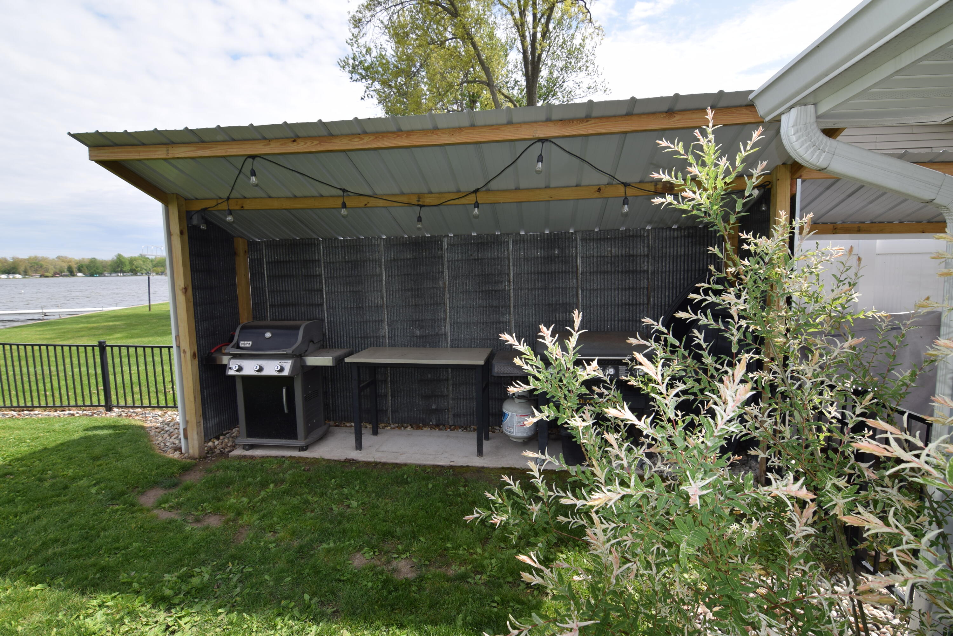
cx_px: 476
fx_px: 437
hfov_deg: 95.0
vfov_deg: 72.1
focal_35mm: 16
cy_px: 318
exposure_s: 1/200
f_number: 7.1
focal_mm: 11
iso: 100
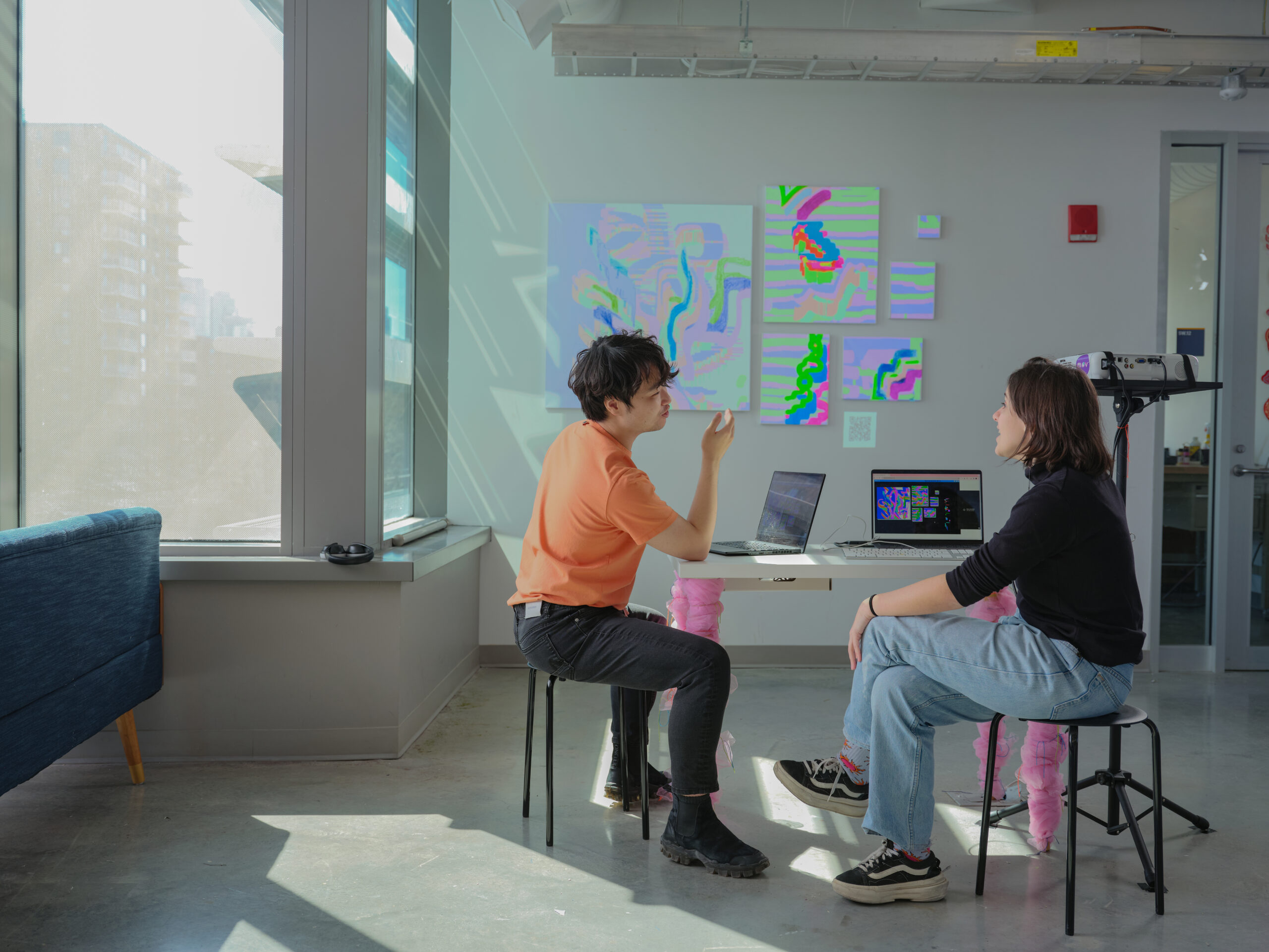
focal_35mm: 36
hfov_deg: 51.4
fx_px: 1320
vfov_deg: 39.7
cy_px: 476
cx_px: 634
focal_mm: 45.7
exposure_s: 1/125
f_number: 5.6
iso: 640
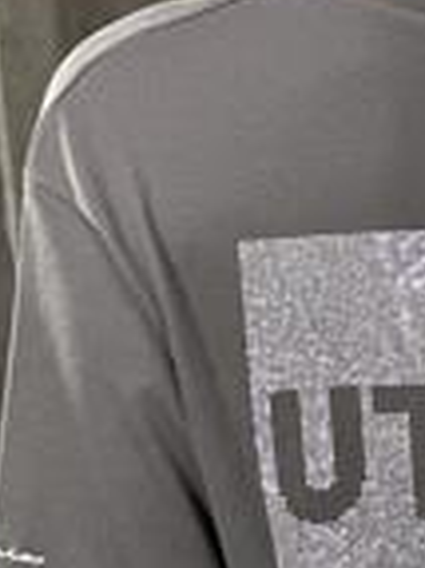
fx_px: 3656
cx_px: 310
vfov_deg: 8.8
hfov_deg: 6.6
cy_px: 638
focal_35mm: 223
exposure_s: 1/33
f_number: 2.8
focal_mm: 9
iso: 250
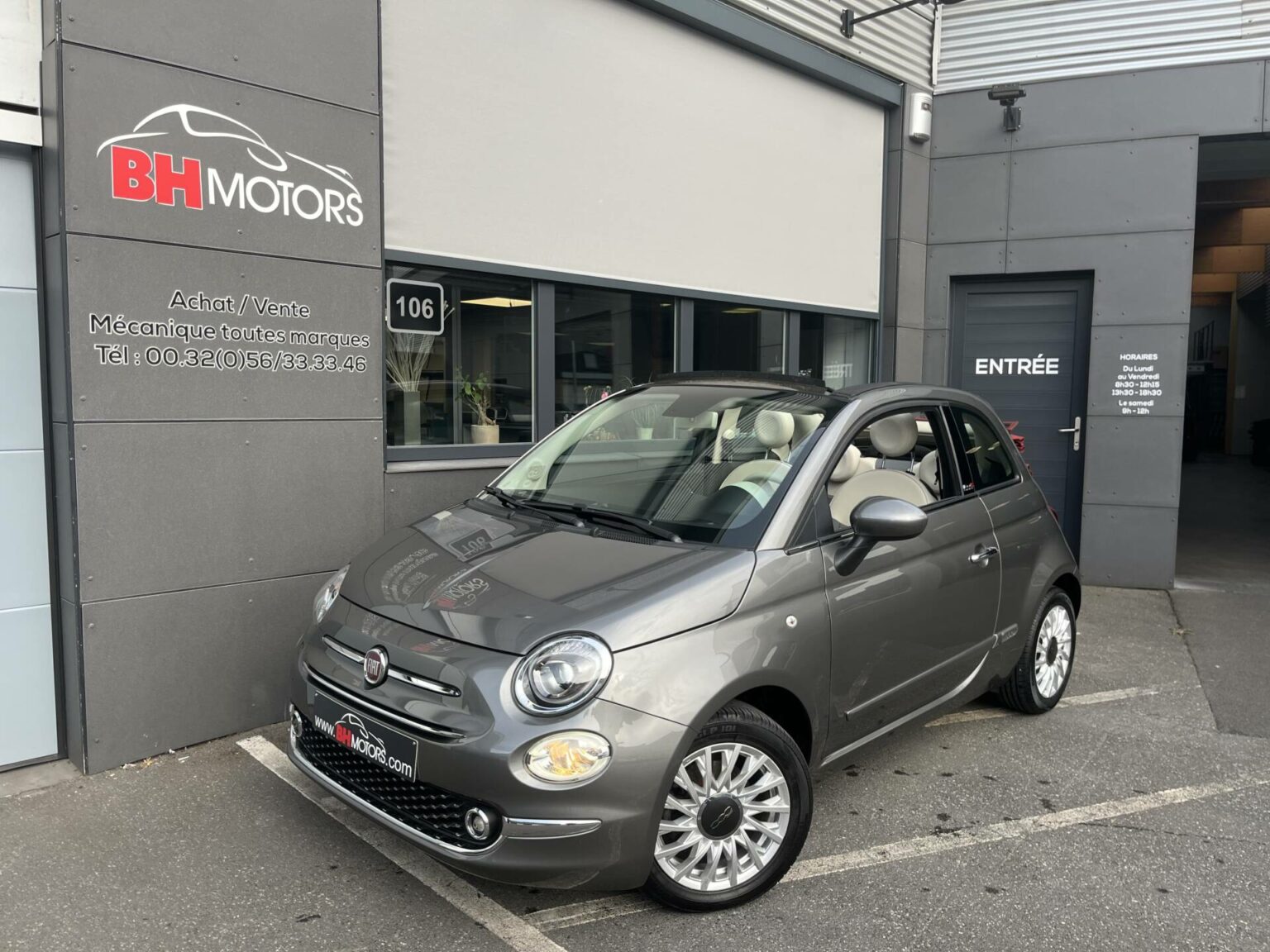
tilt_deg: -6.1
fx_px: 954
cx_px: 635
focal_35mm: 26
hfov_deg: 67.3
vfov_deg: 53.1
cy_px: 476
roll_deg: -0.3
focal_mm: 5.1
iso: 50
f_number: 1.6
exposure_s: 1/696
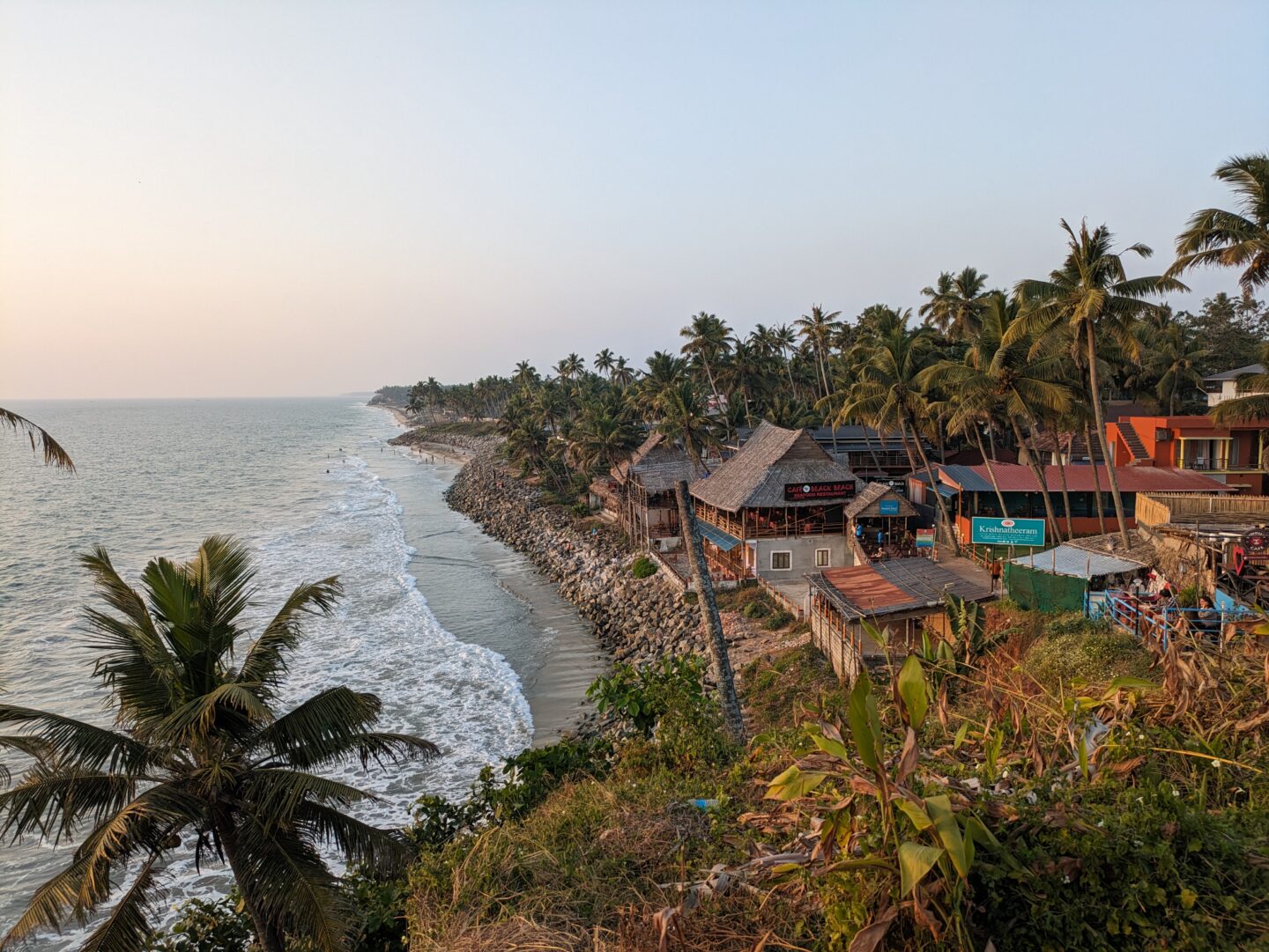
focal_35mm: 25
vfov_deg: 54.9
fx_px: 917
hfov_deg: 69.4
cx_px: 634
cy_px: 476
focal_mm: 5.43
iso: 44
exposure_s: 1/324
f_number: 1.89
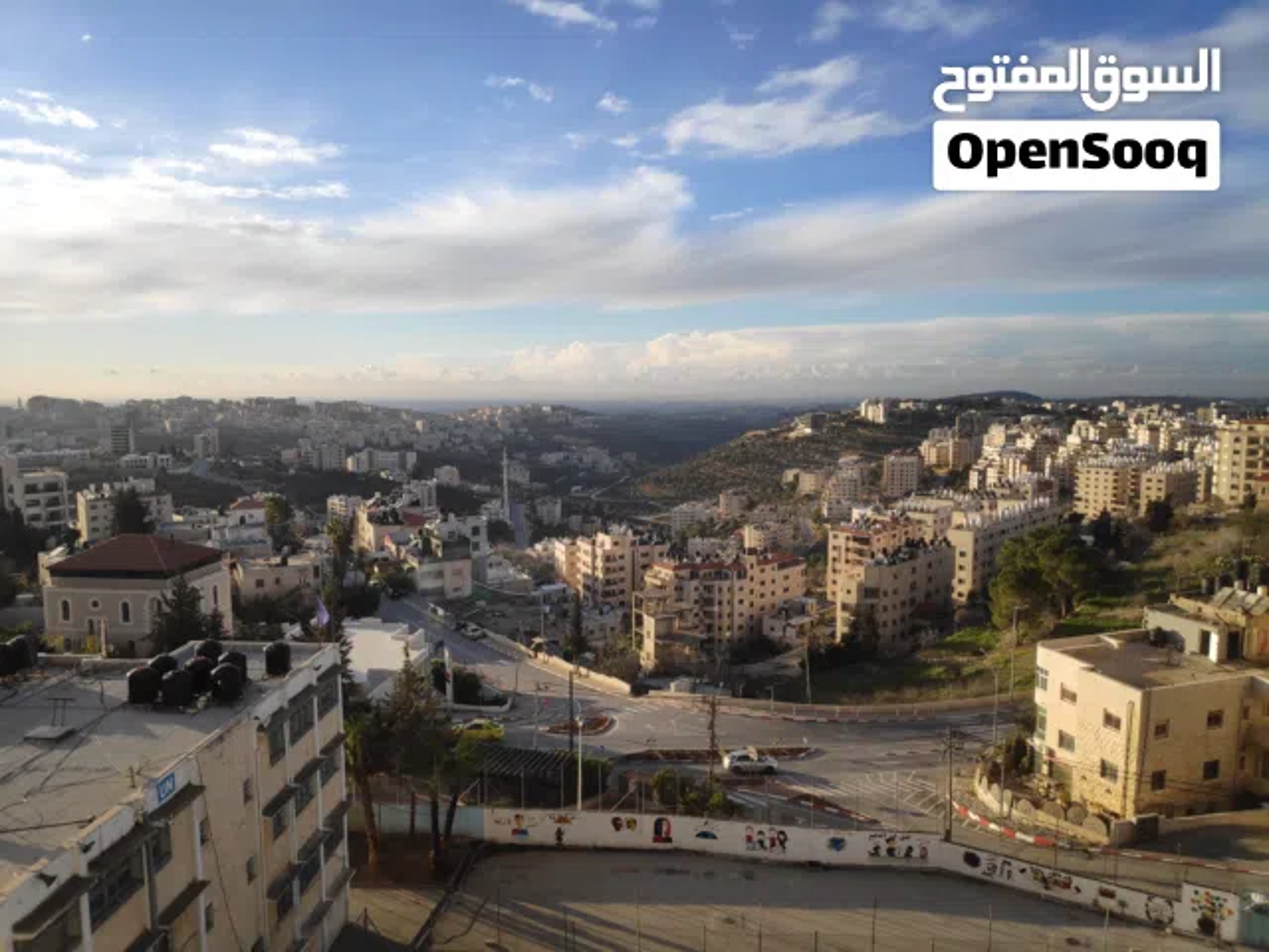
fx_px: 733
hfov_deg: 81.7
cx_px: 634
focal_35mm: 20
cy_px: 476
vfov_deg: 66.0
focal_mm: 3.94
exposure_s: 1/1352
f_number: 1.9
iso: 100
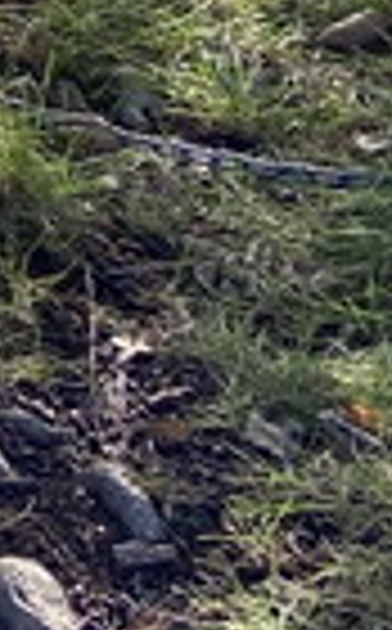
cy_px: -634
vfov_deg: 10.2
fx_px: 3244
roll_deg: +0.2
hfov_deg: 6.5
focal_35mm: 189
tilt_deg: -17.2
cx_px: -676
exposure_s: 1/460
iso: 32
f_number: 1.8
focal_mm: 4.25
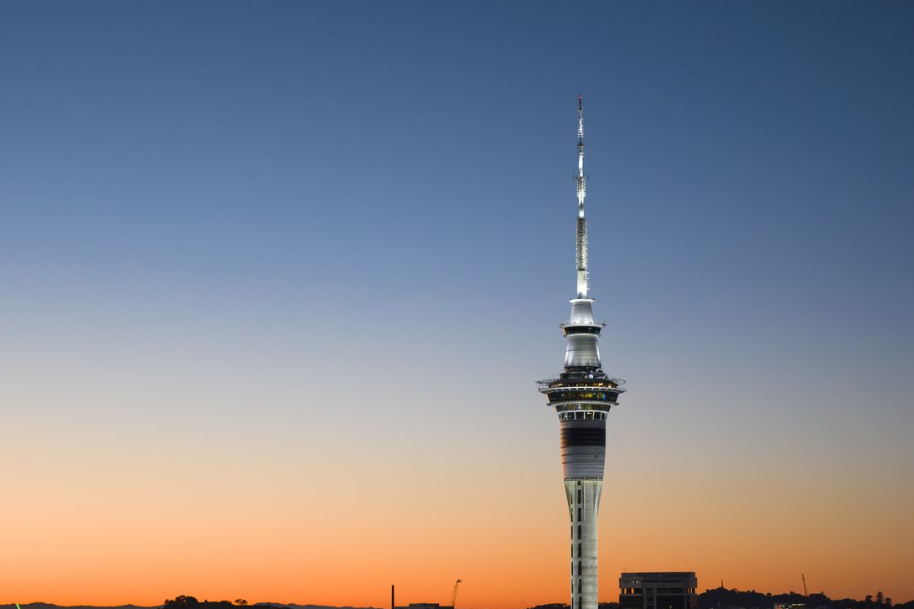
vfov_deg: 15.4
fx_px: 2234
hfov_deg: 23.1
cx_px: 572
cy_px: 506
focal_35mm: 88
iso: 3200
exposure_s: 1/160
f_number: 2.8
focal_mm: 50
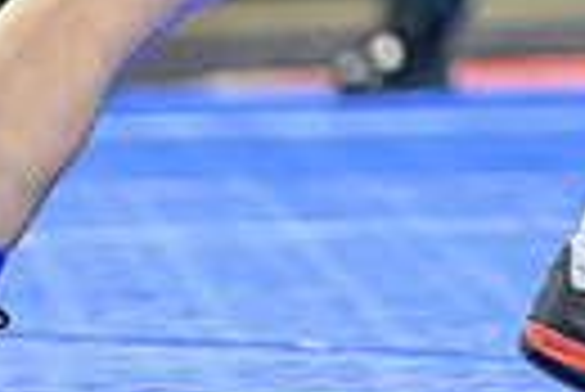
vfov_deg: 1.7
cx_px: 1162
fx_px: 12868
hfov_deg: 2.6
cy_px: -596
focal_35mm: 791
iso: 3200
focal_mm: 150
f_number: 2.8
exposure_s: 1/800
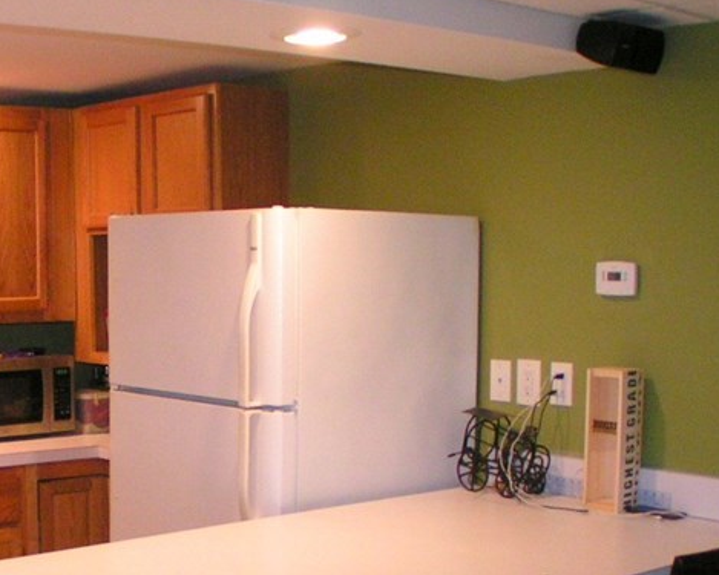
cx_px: 37
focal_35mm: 81
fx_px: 1723
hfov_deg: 22.8
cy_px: 454
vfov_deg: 18.8
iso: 200
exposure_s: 1/40
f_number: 2.8
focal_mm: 5.8
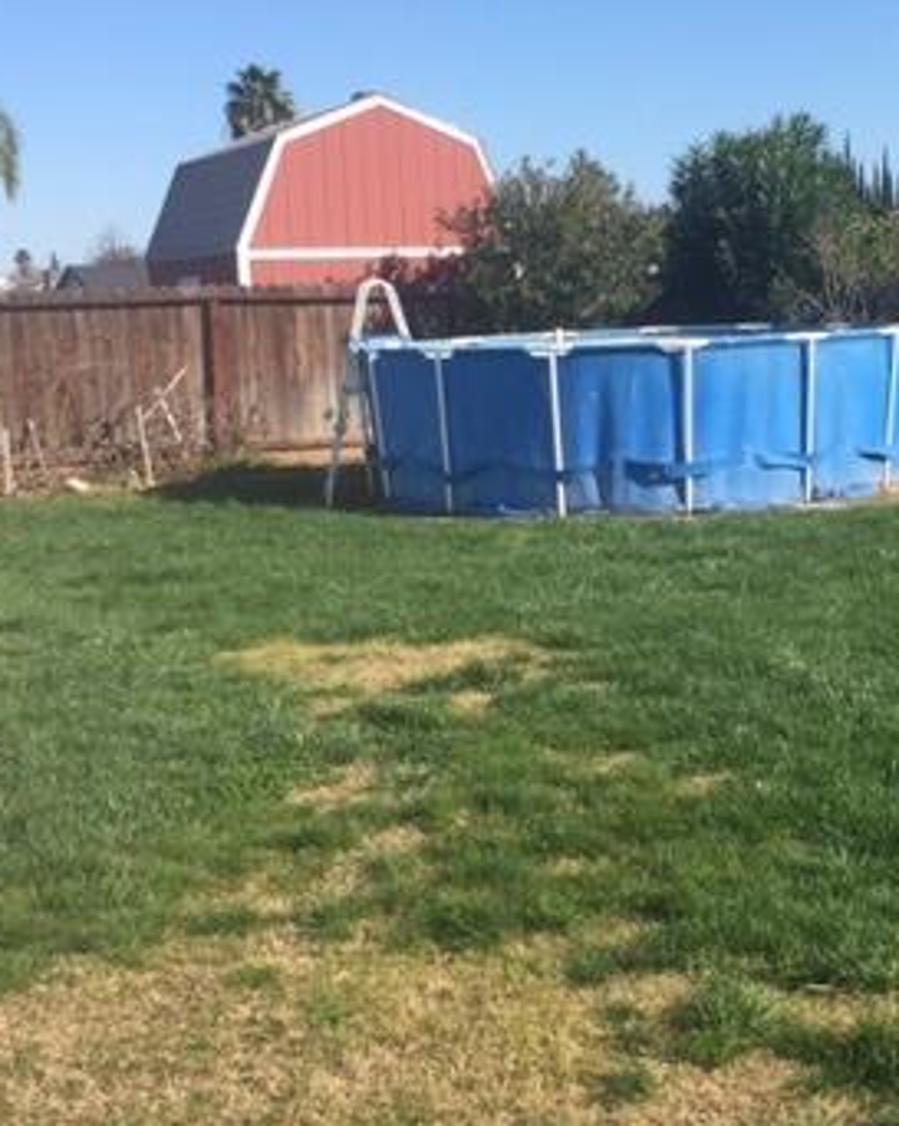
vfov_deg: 35.3
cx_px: 715
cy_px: 497
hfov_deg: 28.0
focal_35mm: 53
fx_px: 1765
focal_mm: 4.15
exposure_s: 1/1522
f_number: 2.2
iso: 32
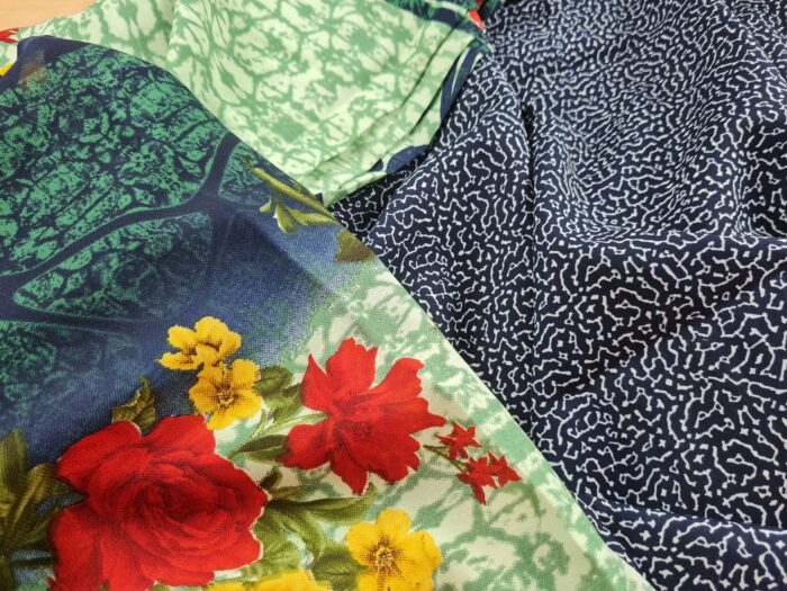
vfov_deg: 53.1
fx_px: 591
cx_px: 394
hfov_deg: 67.3
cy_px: 296
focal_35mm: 26
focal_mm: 5.4
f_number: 1.8
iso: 100
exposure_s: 1/120
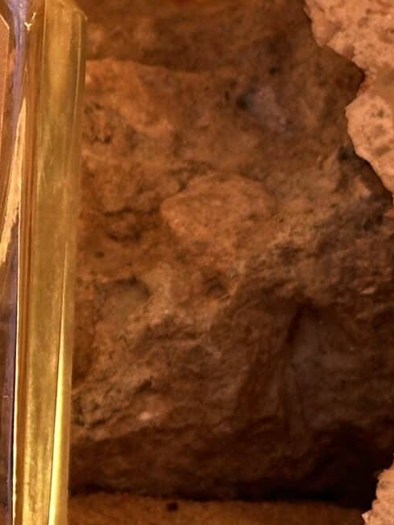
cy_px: 58
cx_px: -158
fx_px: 2837
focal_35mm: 187
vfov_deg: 10.5
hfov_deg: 7.8
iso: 64
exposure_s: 1/122
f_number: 1.78
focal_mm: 6.86
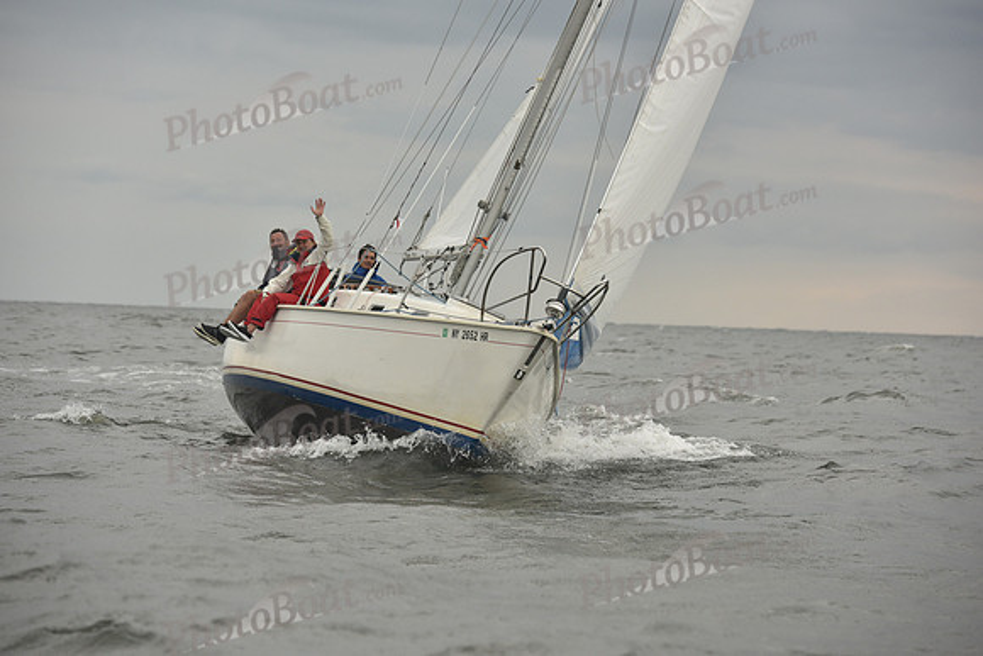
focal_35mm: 165
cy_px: 328
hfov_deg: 12.4
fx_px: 4506
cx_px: 492
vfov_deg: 8.3
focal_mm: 165
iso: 500
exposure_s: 1/640
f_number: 6.3
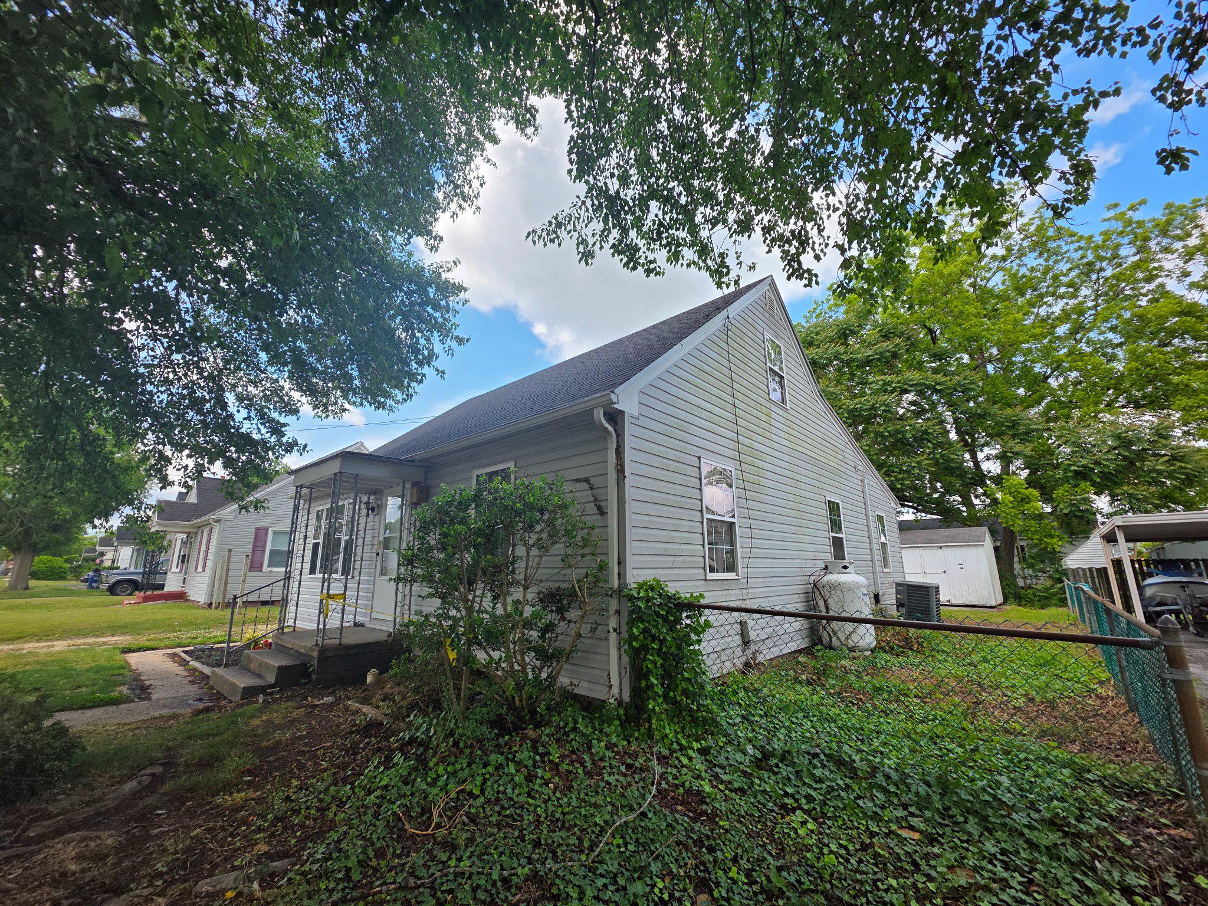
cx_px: 604
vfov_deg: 89.9
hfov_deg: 106.2
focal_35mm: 13
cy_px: 453
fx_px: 454
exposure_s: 1/1055
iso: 40
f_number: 1.9
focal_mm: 2.2
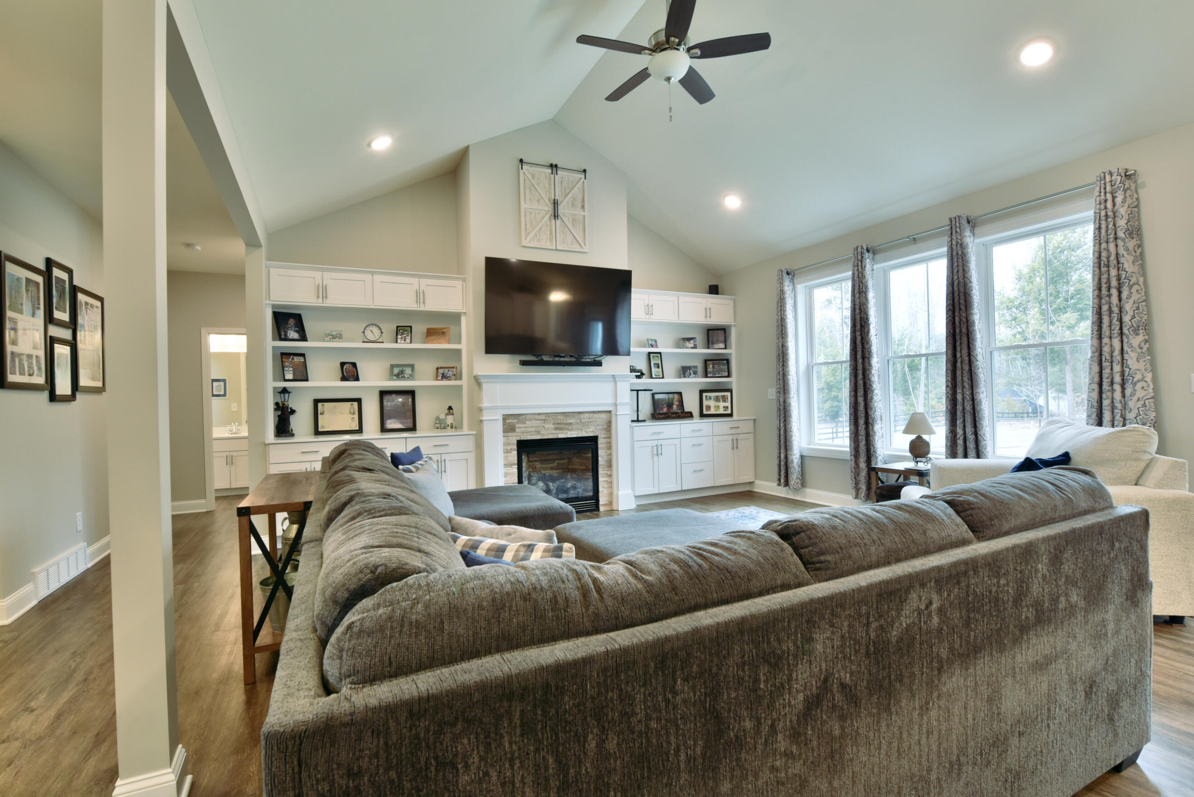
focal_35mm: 16
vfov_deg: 73.8
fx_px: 531
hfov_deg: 96.7
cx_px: 590
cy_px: 394
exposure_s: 1/13
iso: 800
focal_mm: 14
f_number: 10
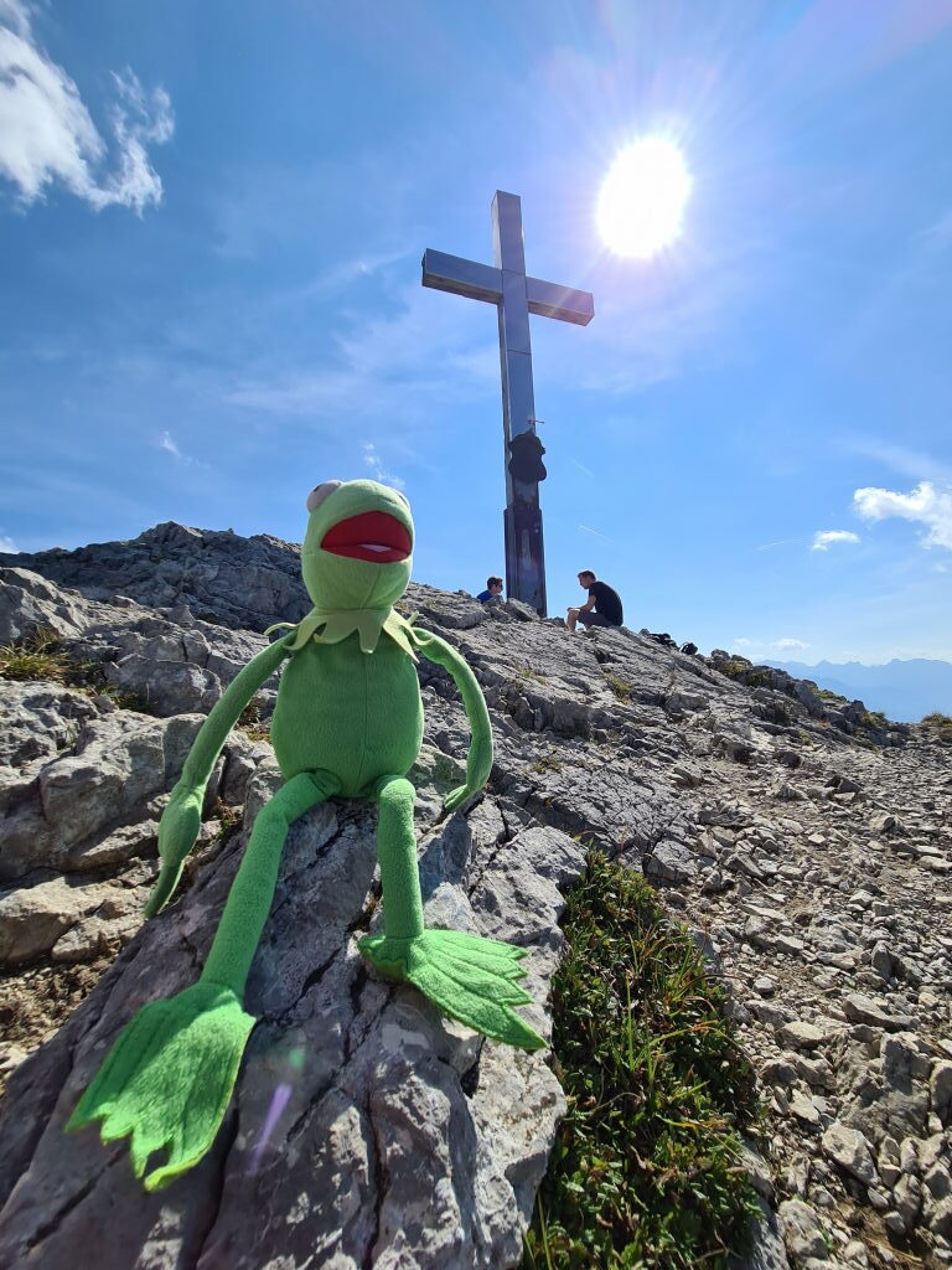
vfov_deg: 106.2
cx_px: 476
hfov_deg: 89.9
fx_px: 477
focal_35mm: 13
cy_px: 635
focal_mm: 2.2
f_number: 2.2
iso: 64
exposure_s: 1/3008
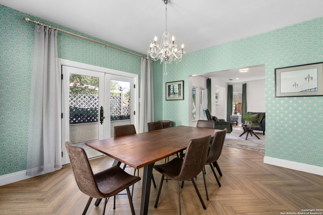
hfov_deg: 96.7
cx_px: 162
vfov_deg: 73.7
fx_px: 144
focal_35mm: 16
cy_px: 108
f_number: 7.1
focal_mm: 16
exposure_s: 1/4
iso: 200
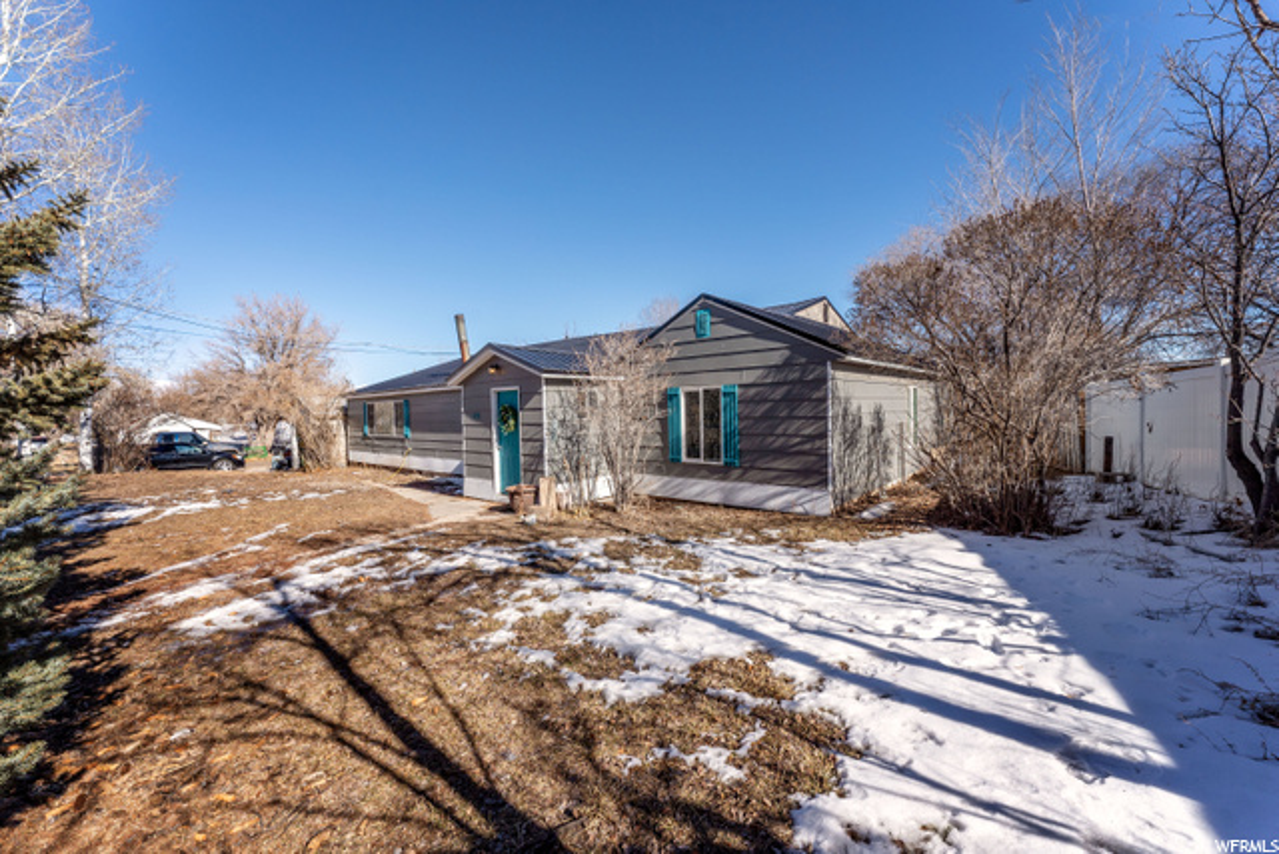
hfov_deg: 104.2
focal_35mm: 14
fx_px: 497
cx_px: 640
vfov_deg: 81.2
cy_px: 427
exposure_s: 1/1250
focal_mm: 14
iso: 320
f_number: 8
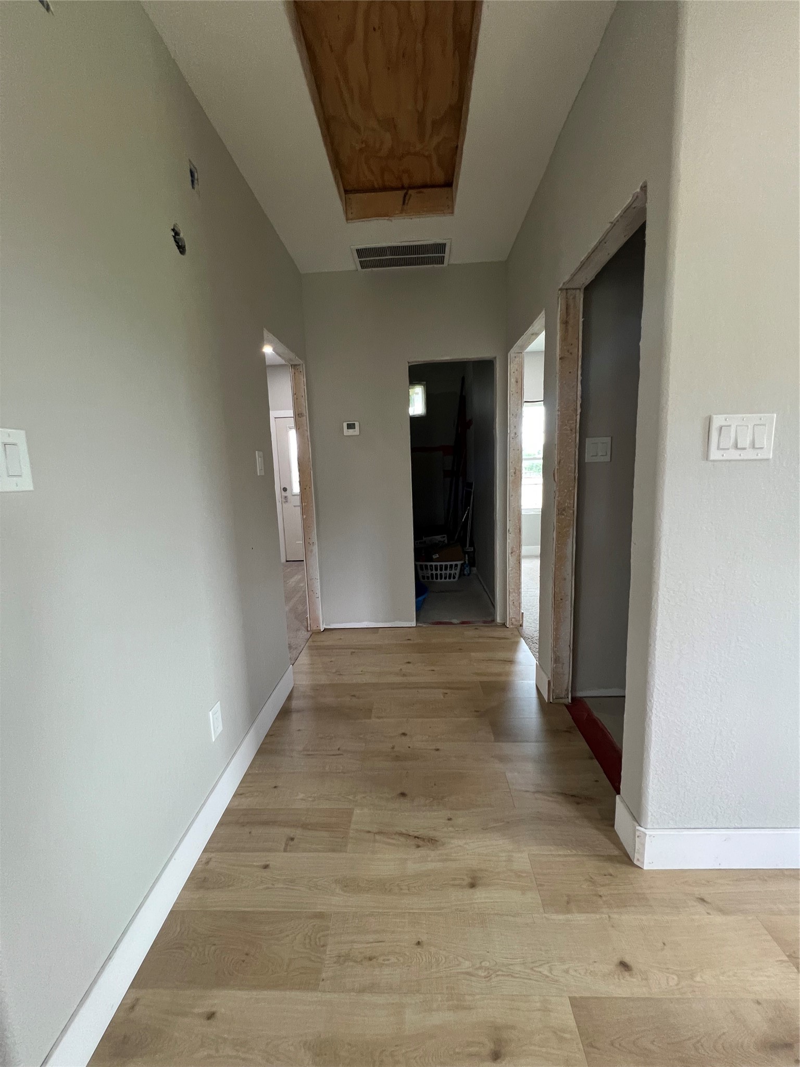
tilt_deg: -7.4
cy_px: 534
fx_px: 401
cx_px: 400
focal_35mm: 13
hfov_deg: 89.9
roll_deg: +1.8
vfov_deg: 106.2
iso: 250
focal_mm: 1.57
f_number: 1.8
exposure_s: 1/70
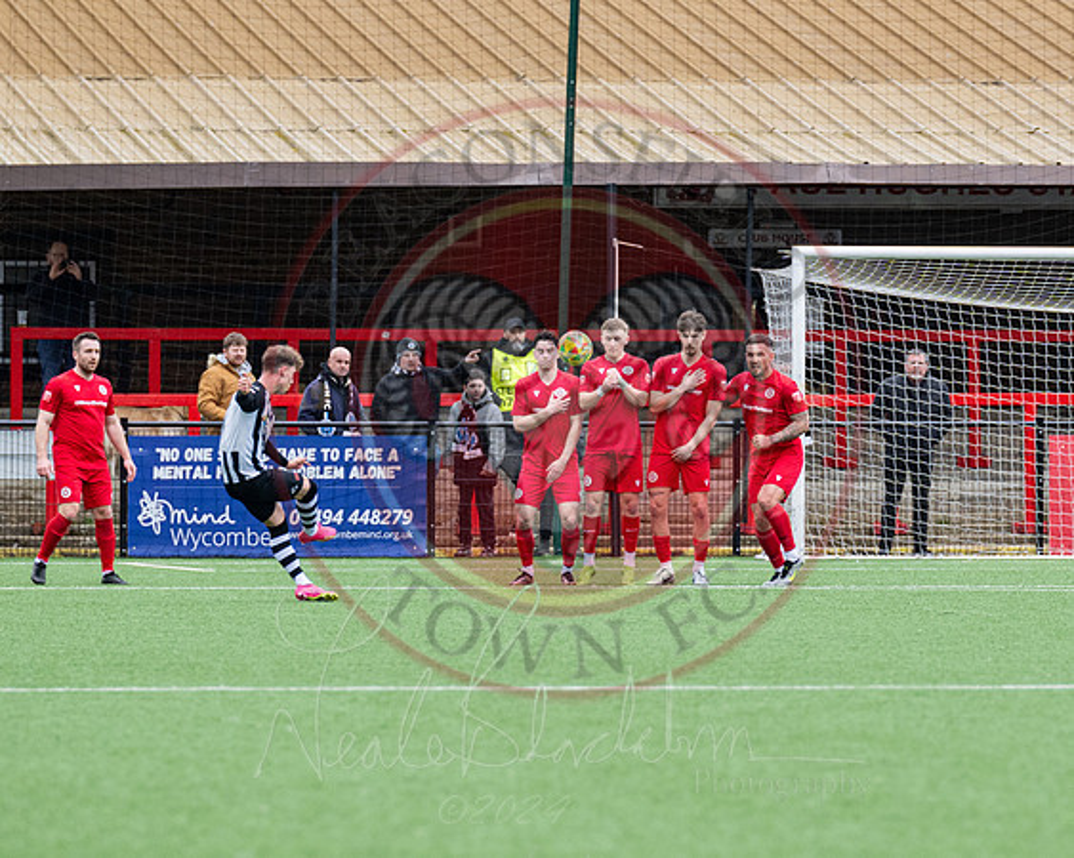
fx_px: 12776
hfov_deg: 4.8
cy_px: 384
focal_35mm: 402
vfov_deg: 3.8
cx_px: 584
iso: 800
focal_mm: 200
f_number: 4
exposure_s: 1/1600
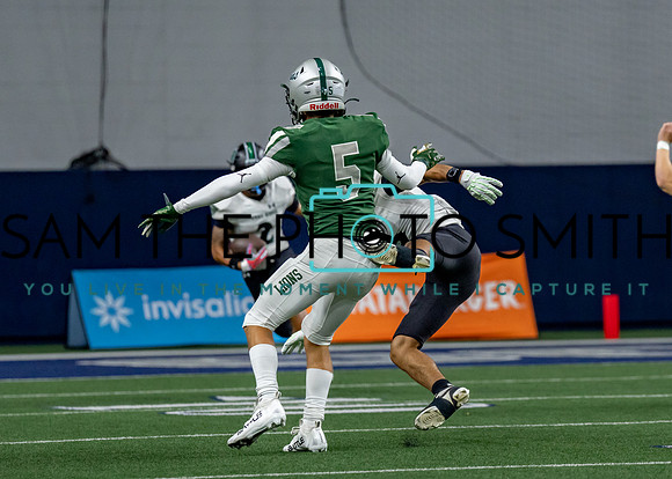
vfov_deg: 5.4
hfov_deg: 7.6
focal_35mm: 267
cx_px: 405
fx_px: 5091
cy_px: 195
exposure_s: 1/1600
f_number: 2.8
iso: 1600
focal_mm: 138
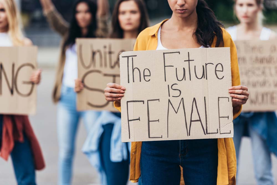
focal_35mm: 170
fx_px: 1308
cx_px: 138
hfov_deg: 12.1
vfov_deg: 8.1
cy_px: 92
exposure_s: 1/320
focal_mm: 170
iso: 160
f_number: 3.5
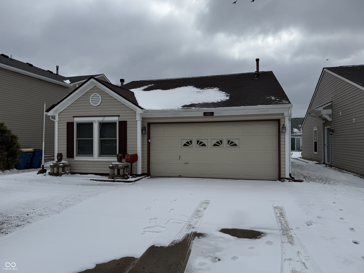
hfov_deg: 71.6
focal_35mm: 24
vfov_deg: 56.8
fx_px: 252
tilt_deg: +0.8
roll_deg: +0.0
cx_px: 182
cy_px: 136
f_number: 1.78
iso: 80
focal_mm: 6.76
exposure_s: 1/9091
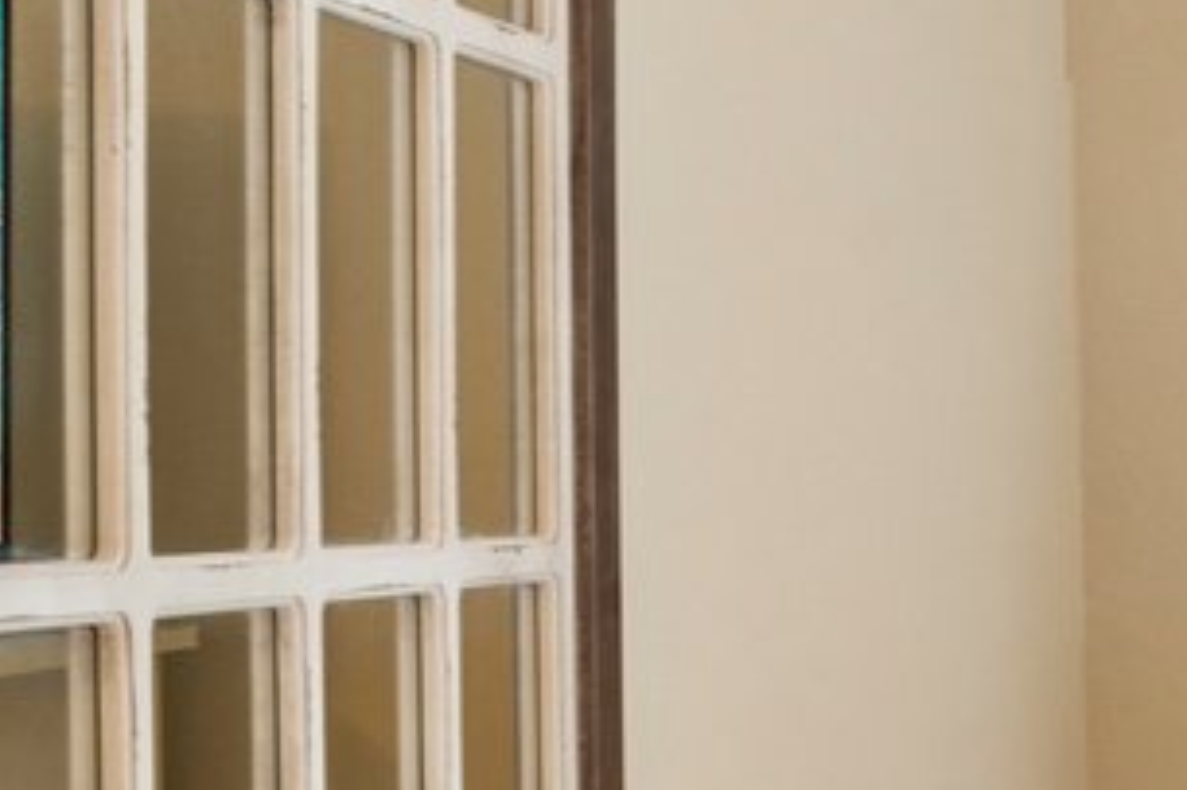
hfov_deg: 13.2
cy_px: 496
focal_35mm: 94
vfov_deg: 14.5
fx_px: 3098
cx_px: 3141
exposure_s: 1/1.25
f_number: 13
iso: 100
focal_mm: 14
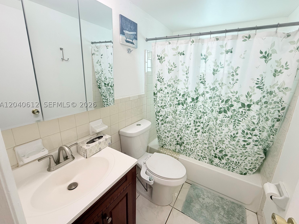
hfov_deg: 98.1
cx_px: 158
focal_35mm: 15
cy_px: 104
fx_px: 130
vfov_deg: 81.6
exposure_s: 1/120
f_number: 2.2
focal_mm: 2.22
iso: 64
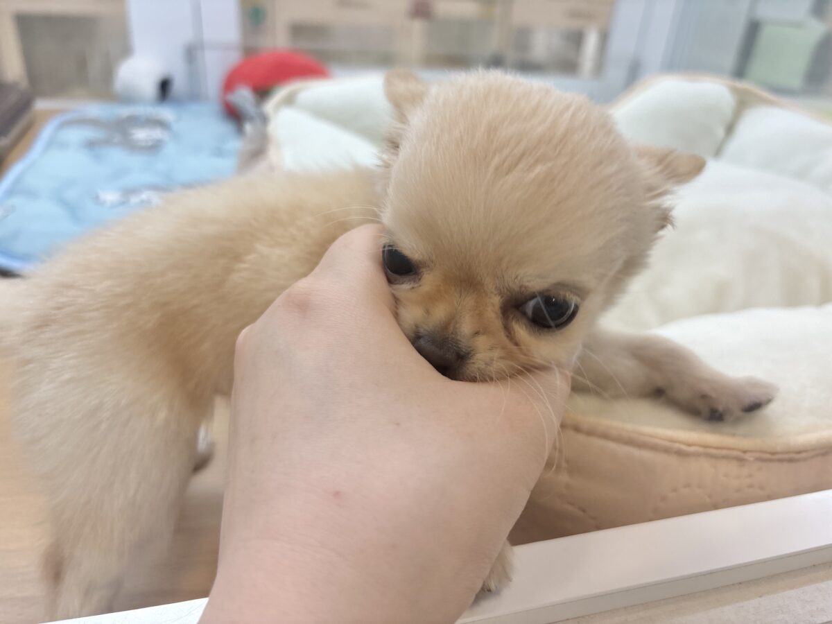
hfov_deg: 67.3
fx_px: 625
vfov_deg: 53.1
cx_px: 416
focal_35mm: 26
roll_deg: -5.7
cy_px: 312
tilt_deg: -30.6
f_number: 1.6
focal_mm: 5.96
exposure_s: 1/100
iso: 50
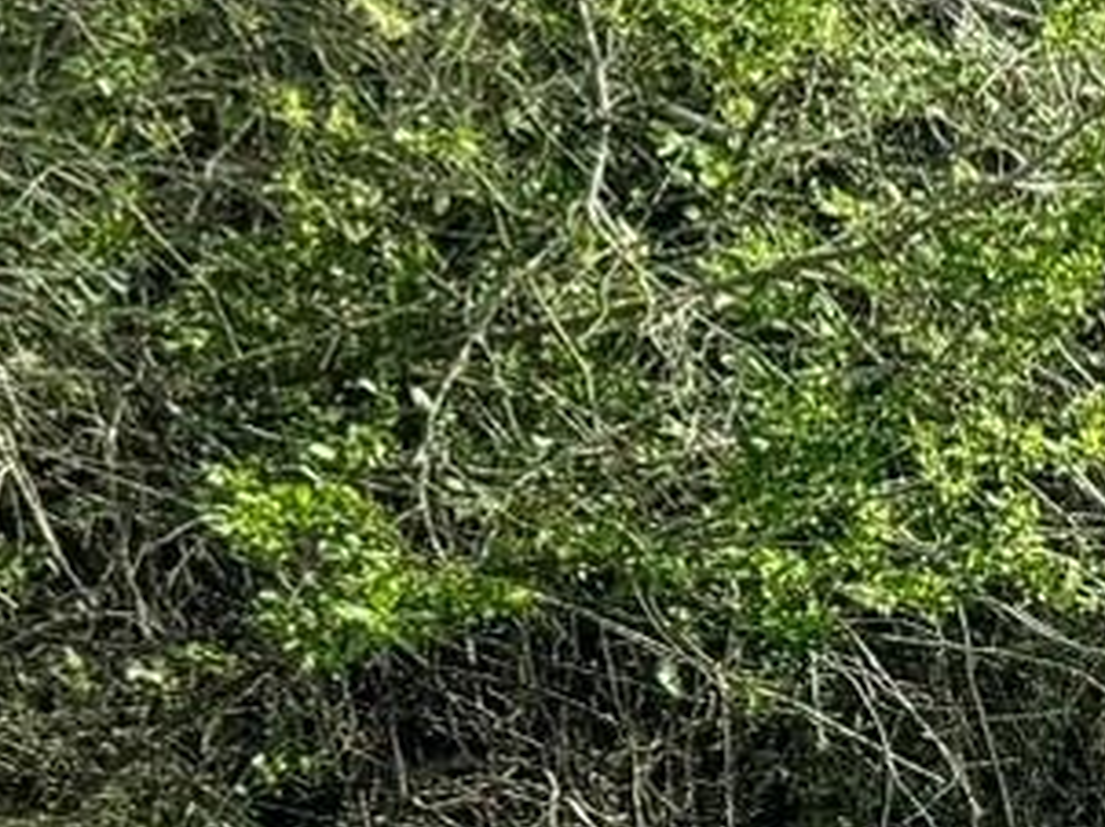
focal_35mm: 163
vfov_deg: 9.0
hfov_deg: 9.7
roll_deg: +2.3
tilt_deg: -9.0
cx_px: 3209
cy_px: 889
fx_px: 5199
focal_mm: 6.86
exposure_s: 1/3096
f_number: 1.78
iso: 80
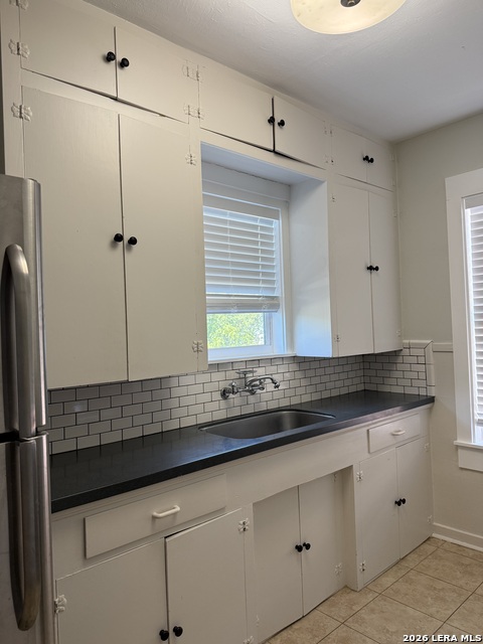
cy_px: 322
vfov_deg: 71.6
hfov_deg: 56.8
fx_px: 446
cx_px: 242
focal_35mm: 24
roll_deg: +1.4
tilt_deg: +0.2
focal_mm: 6.76
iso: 160
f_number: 1.78
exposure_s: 1/120
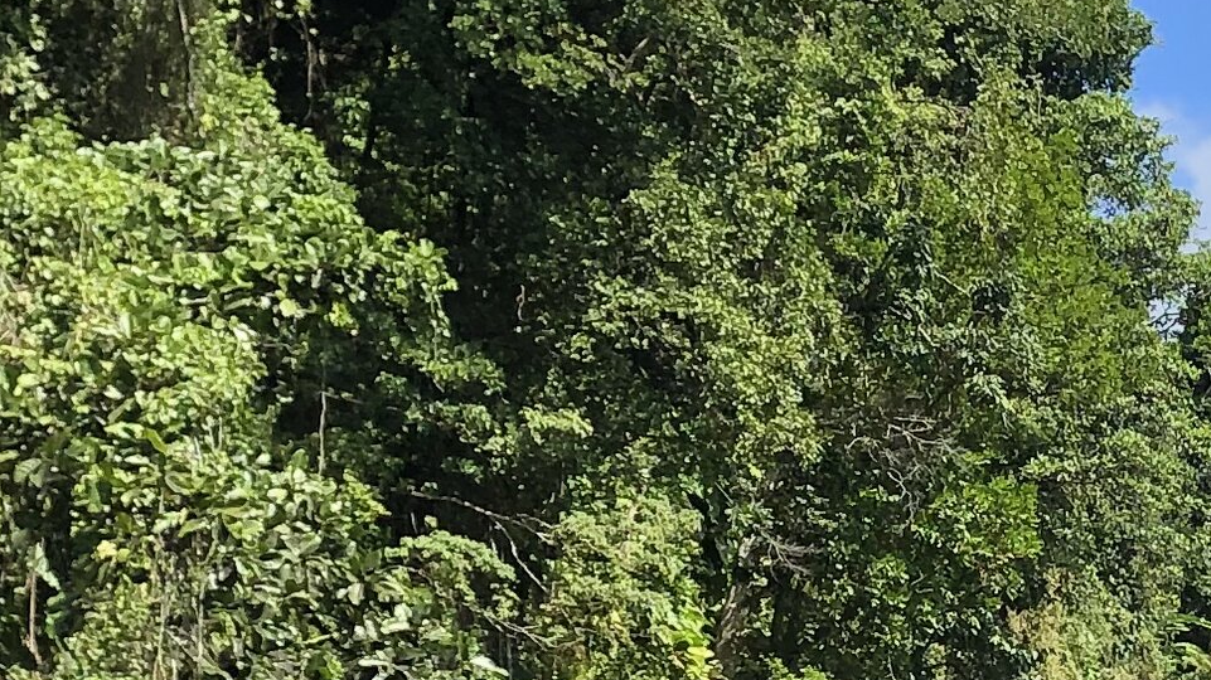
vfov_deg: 9.5
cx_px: 864
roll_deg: +0.7
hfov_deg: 16.8
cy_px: 492
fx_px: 4077
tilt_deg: +9.1
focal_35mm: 127
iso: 20
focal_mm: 4
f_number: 1.8
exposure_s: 1/1000
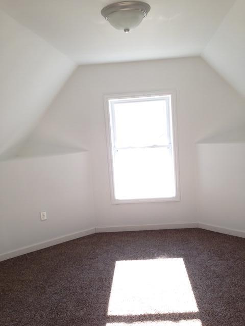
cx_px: 122
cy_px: 163
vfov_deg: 55.4
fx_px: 311
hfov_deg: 42.9
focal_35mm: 33
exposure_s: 1/40
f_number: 2.4
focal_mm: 4.12
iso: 50
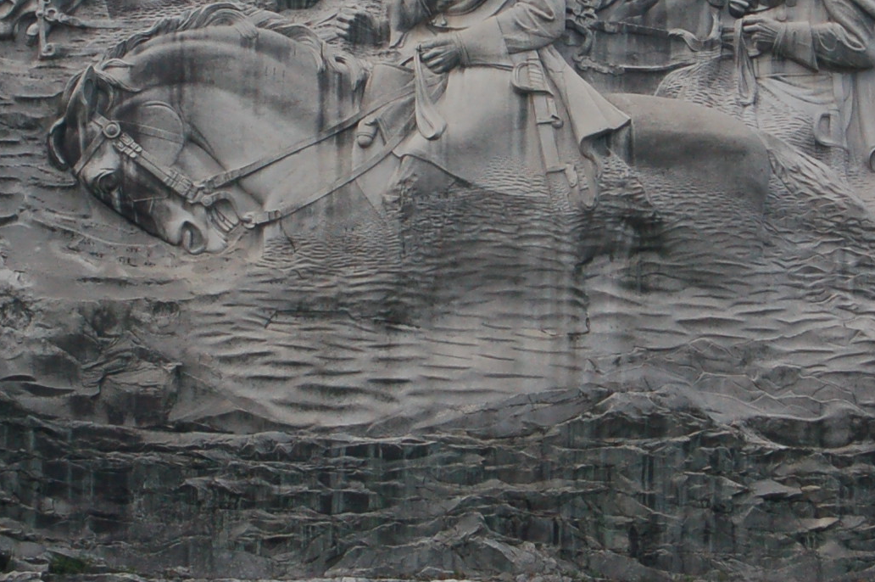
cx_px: 476
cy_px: 59
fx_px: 5839
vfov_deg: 5.7
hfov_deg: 8.6
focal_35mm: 240
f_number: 9
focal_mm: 55
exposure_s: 1/320
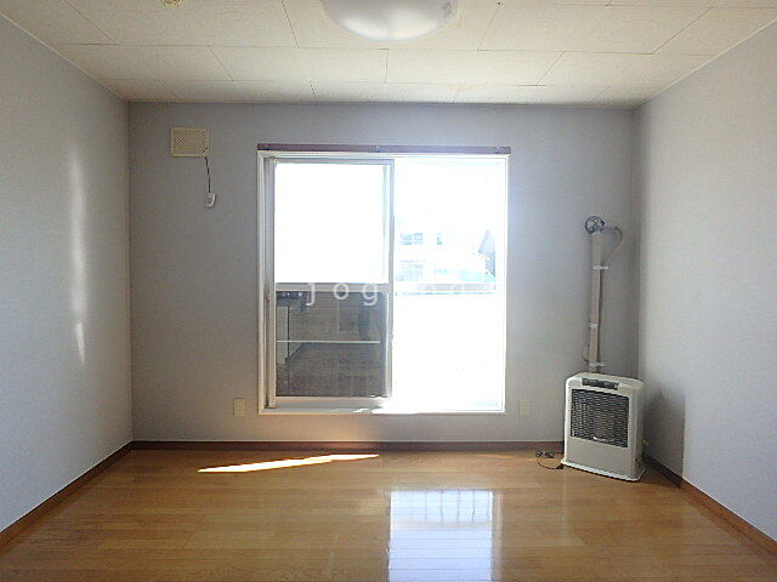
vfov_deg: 63.4
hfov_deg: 79.0
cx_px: 388
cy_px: 291
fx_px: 471
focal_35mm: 21
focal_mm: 3.7
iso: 160
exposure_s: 1/60
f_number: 3.5
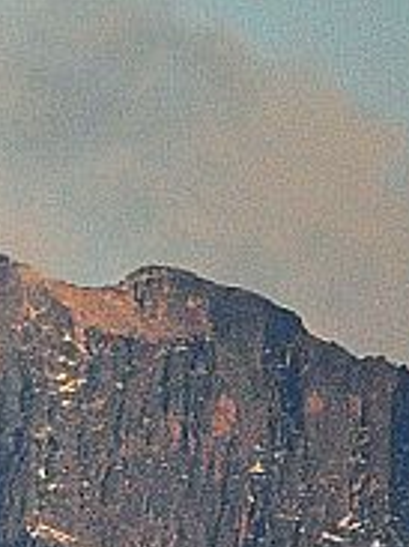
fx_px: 63594
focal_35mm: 4032
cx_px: -1027
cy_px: 54
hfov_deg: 0.4
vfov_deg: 0.5
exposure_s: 1/200
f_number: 9
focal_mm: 500
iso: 800
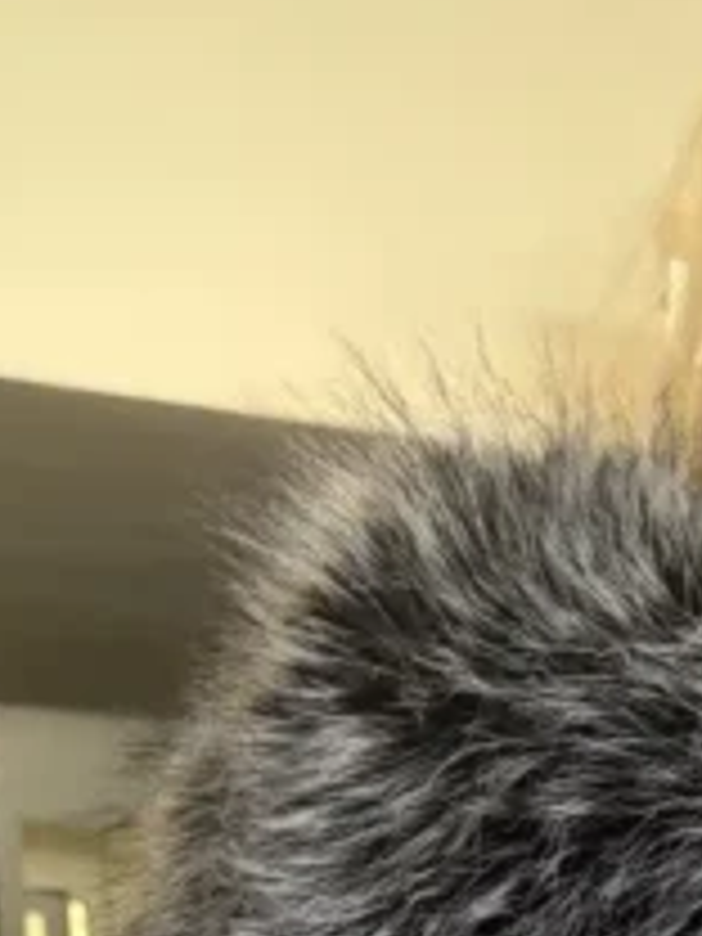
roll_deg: -2.0
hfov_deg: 13.4
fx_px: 2704
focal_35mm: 100
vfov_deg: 16.1
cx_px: 1228
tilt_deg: -14.6
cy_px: 1764
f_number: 1.6
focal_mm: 5.96
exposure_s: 1/122
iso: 100
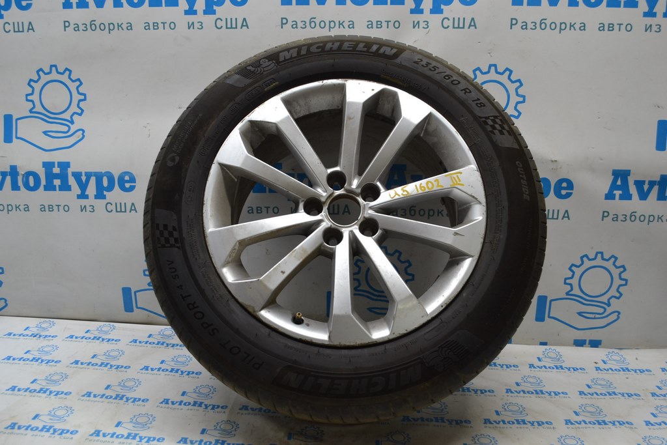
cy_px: 222
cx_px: 334
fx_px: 611
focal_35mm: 33
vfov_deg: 40.0
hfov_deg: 57.2
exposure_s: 1/100
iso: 400
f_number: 5
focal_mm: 22
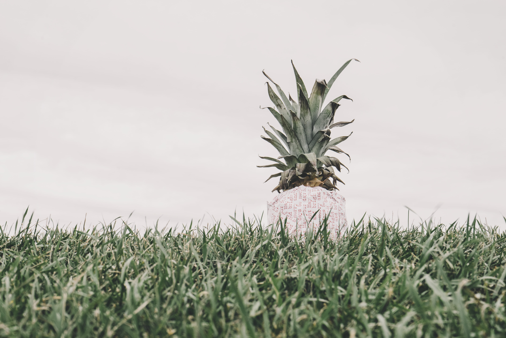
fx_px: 984
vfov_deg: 19.5
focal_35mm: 70
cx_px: 253
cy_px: 169
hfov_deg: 28.8
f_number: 13
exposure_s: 1/125
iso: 800
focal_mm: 70
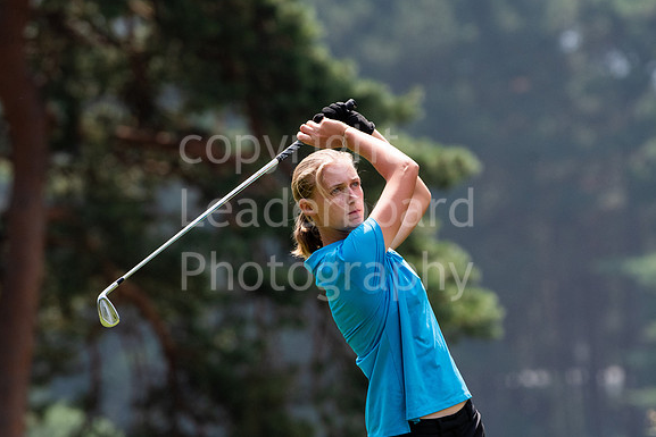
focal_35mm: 513
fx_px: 9350
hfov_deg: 4.0
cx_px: 329
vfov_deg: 2.7
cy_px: 218
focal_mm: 340
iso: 1000
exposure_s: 1/1600
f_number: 6.3
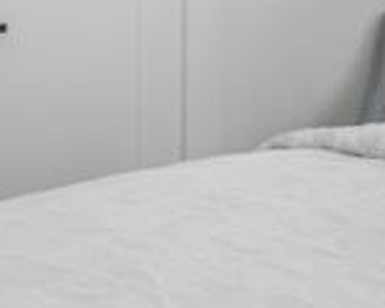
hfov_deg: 12.7
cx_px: 1032
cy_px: -230
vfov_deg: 14.3
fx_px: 1094
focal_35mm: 96
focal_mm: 10
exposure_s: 1/10
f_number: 7.1
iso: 1250
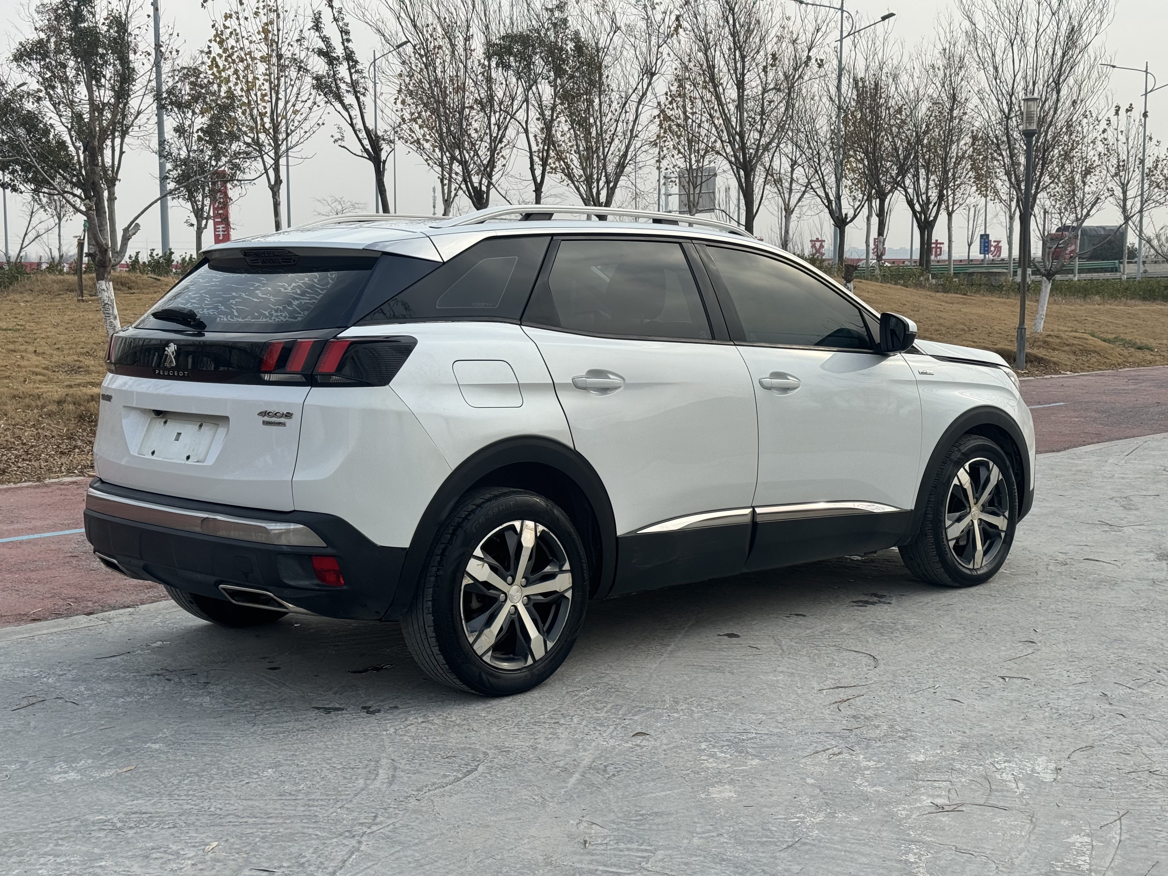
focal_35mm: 48
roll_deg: +0.2
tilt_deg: -5.6
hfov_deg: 39.7
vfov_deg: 30.3
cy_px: 438
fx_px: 1620
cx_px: 584
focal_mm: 6.76
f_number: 1.78
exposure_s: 1/2045
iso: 64
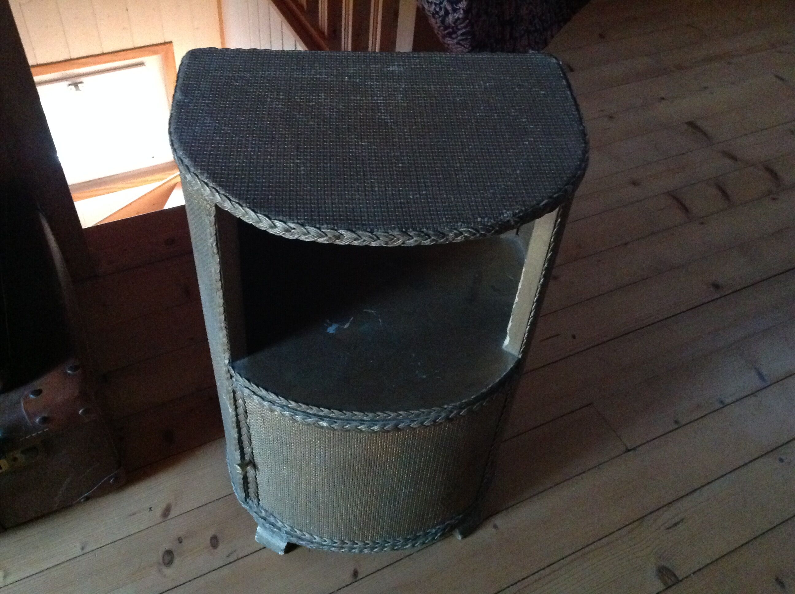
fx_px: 803
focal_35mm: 35
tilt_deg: -46.8
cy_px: 297
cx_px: 398
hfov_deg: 52.7
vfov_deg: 40.6
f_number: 2.4
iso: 800
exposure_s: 1/15
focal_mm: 4.28
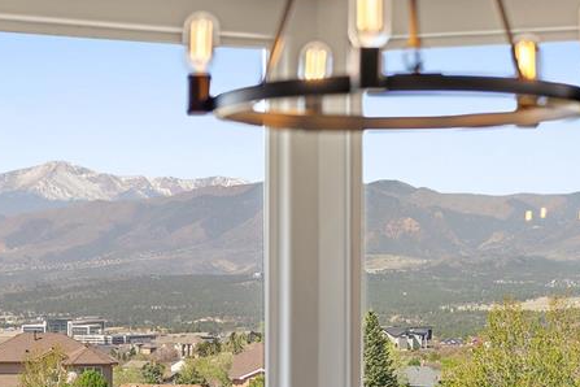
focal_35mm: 87
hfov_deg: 23.1
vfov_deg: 15.6
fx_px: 1402
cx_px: 130
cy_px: 308
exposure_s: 1/100
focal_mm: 38
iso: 100
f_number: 2.8
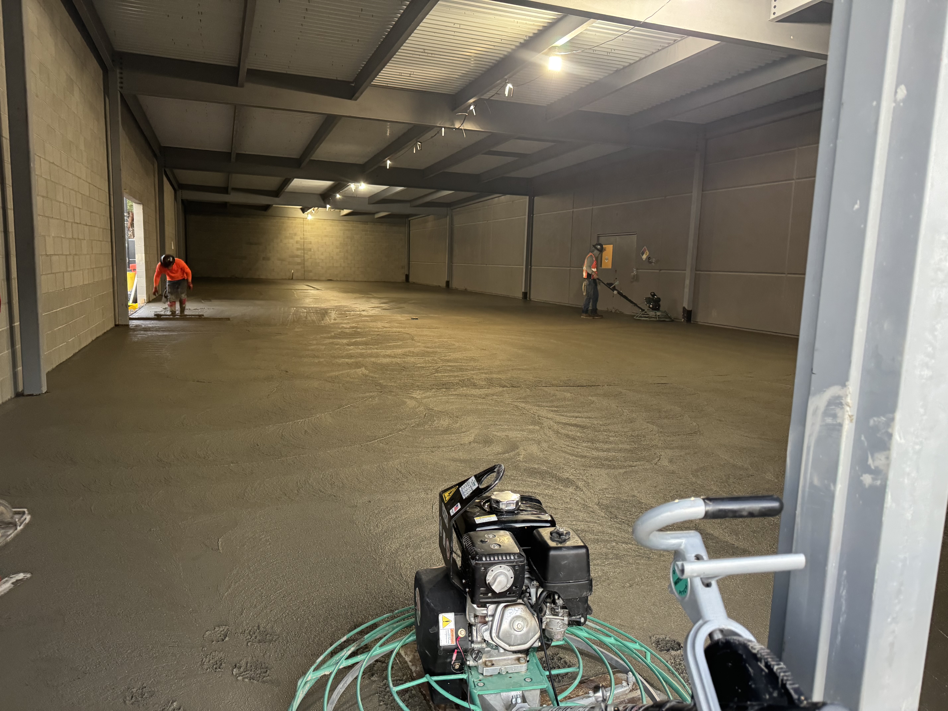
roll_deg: -2.6
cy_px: 356
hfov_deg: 71.6
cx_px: 474
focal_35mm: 24
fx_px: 657
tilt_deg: -8.2
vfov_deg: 56.8
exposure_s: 1/60
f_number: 1.78
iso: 400
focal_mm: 6.76
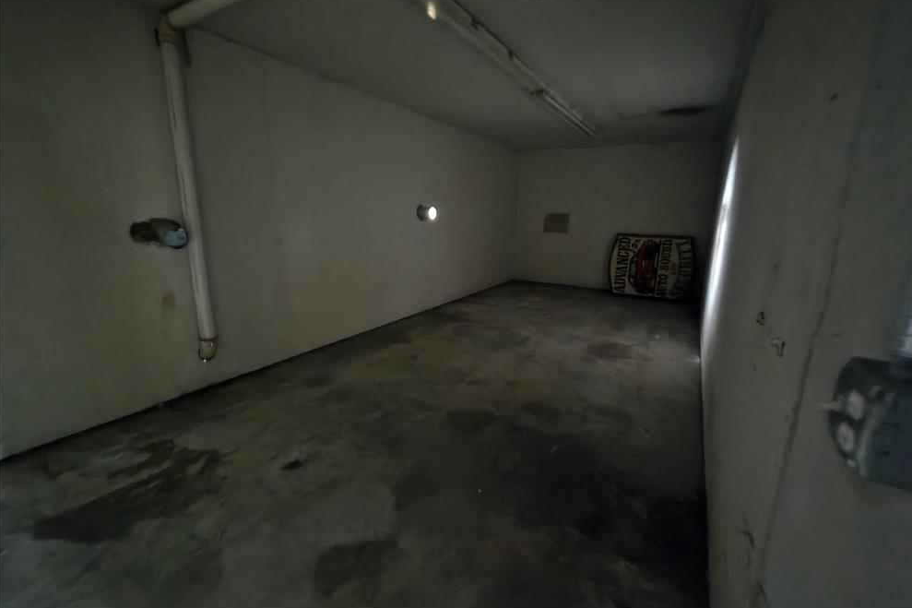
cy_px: 290
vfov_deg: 81.1
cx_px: 469
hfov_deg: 104.2
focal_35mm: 14
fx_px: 355
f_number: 1.9
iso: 1250
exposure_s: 1/2
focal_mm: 2.2
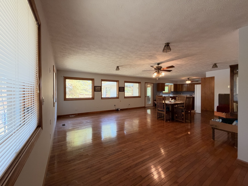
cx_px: 124
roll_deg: +0.6
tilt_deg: -1.3
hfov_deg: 102.1
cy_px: 93
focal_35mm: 14
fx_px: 100
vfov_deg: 85.7
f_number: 2.2
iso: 320
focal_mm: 2.22
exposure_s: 1/121
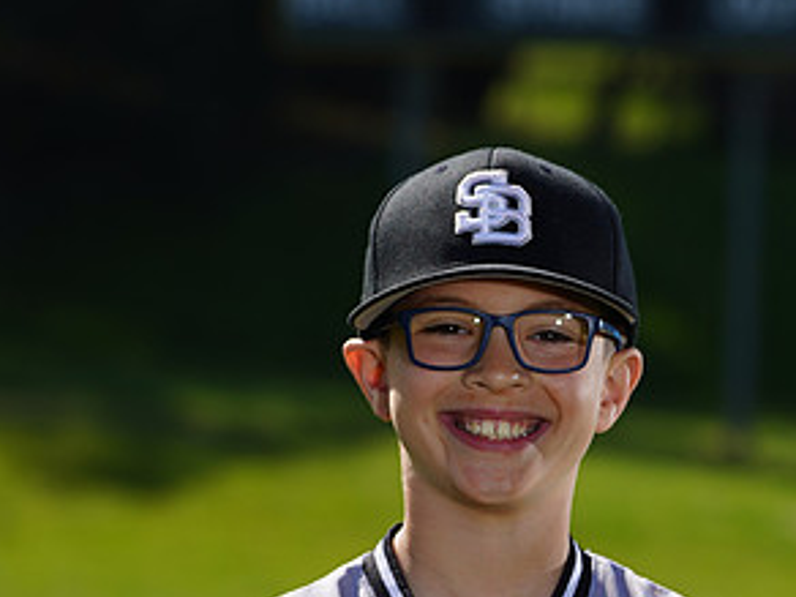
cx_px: 462
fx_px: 9060
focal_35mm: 394
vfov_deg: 3.8
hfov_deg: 5.0
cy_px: 690
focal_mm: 206
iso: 100
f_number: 8
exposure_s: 1/250
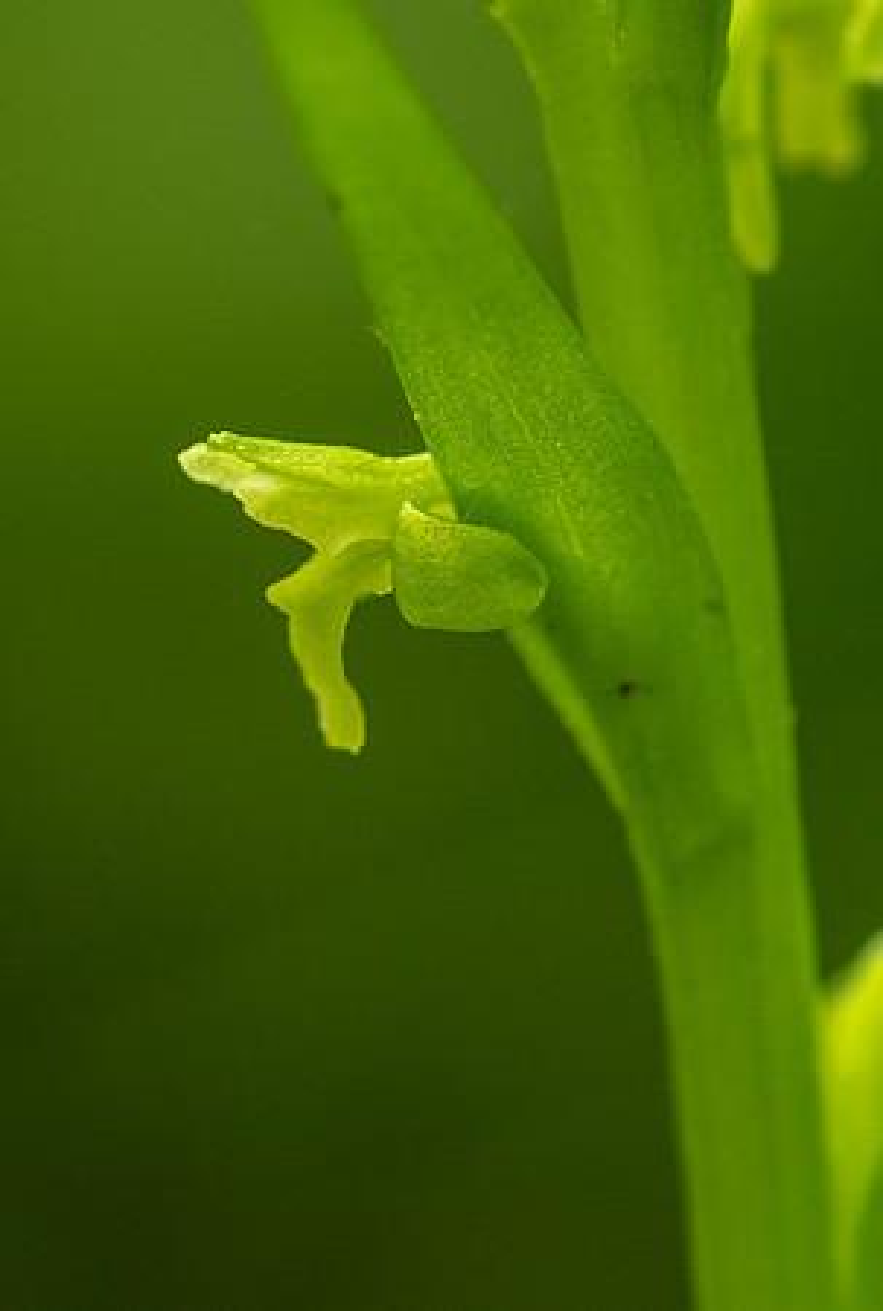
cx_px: 51
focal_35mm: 350
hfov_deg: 4.0
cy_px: 696
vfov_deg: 5.9
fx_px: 12777
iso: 400
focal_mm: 100
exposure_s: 1/50
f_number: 8
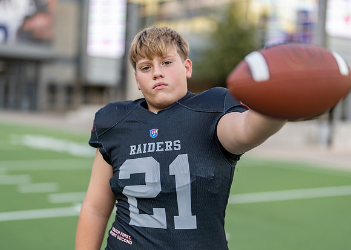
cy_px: 131
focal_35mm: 61
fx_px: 603
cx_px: 182
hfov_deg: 32.4
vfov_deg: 23.5
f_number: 1.2
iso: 100
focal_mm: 50
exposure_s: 1/1600
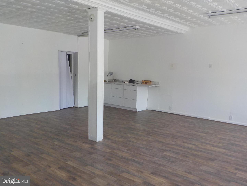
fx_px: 214
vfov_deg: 46.8
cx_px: 124
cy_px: 93
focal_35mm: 30
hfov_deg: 60.0
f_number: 3.3
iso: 125
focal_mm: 4.1
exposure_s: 1/80
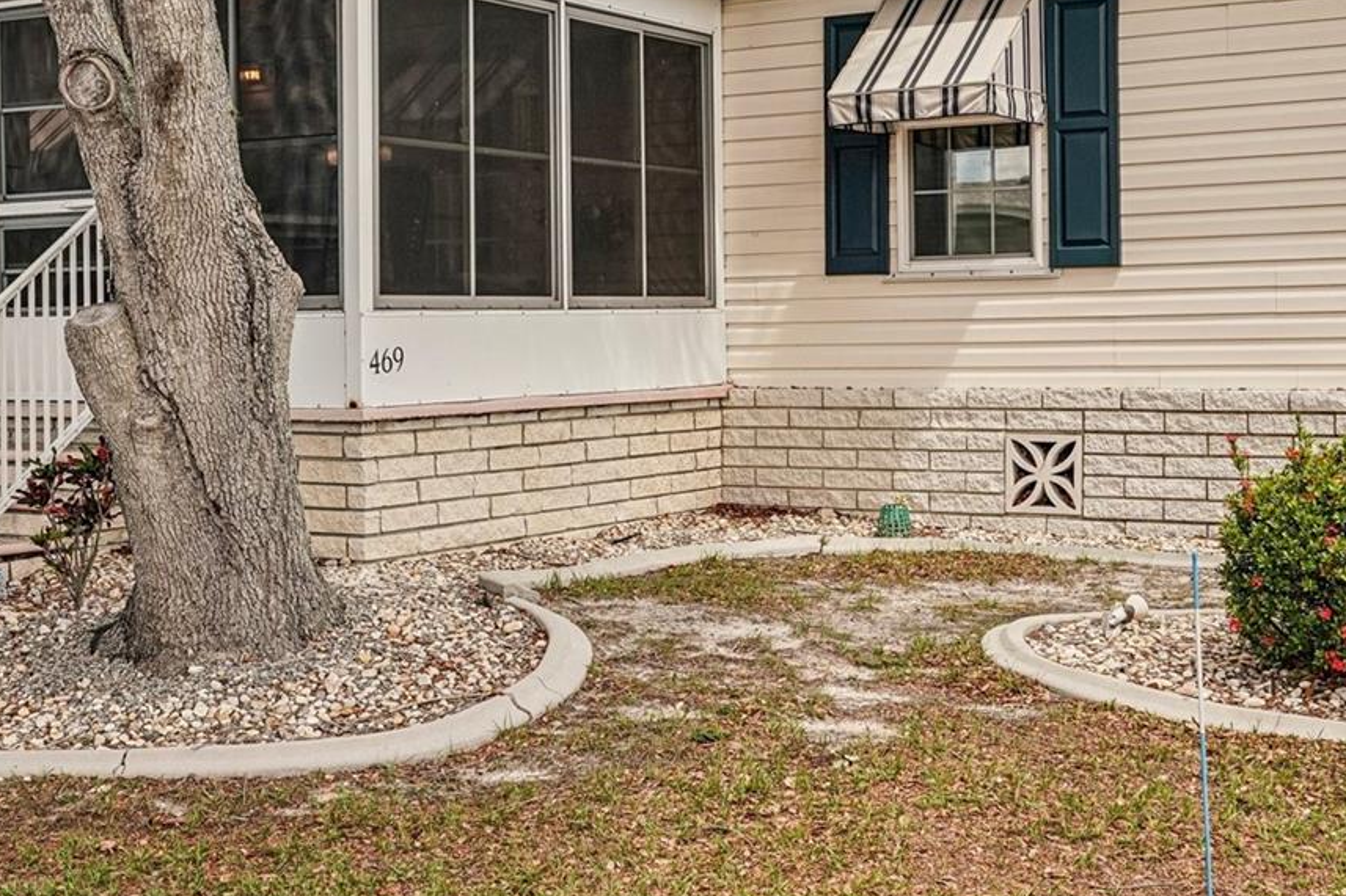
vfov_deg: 23.7
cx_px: 620
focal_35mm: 57
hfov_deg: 35.1
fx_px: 2128
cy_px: 319
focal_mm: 30.5
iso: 400
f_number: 8
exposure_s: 1/640
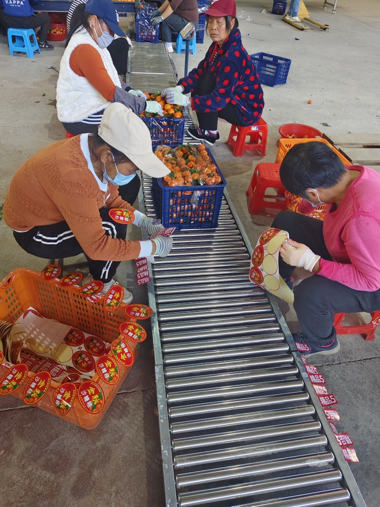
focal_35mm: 23
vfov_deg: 73.9
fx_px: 337
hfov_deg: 58.9
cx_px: 190
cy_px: 254
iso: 225
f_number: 1.88
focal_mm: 5.56
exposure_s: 1/97.7
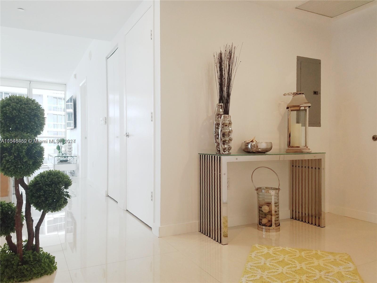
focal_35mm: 26
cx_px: 188
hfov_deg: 67.3
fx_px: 283
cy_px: 142
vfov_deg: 53.0
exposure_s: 1/120
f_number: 1.7
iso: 100
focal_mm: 4.2
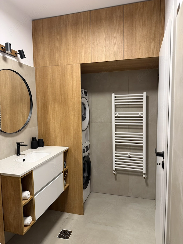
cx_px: 92
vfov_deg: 71.6
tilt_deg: -6.1
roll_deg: +0.7
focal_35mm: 24
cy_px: 122
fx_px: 169
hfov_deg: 56.8
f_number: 1.78
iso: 250
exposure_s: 1/50
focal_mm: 6.76
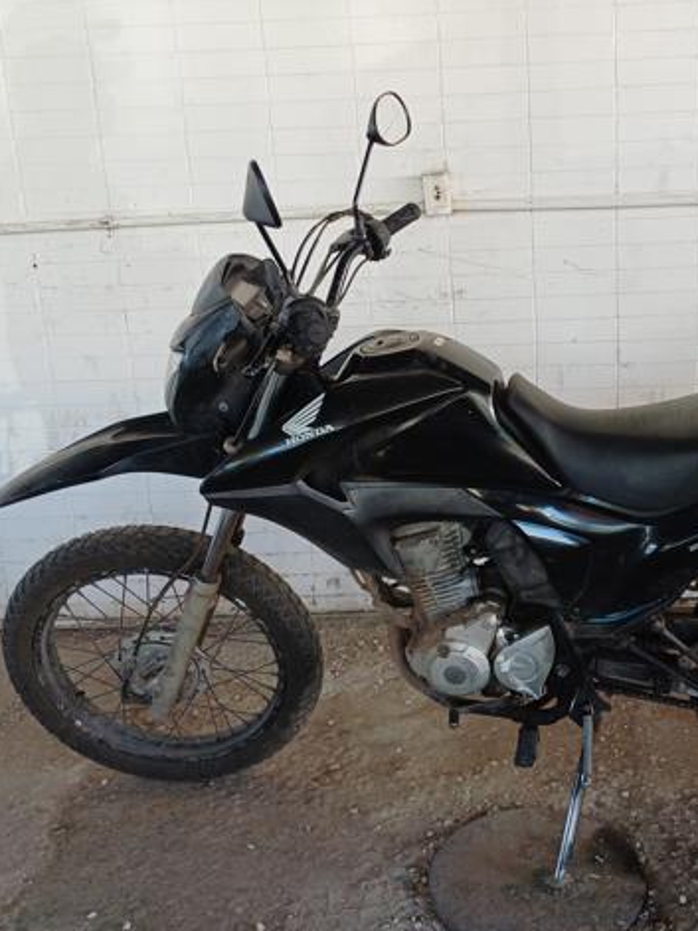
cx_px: 532
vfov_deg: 54.0
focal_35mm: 34
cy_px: 472
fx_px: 915
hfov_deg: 40.5
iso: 50
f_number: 1.8
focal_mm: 4.65
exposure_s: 1/50
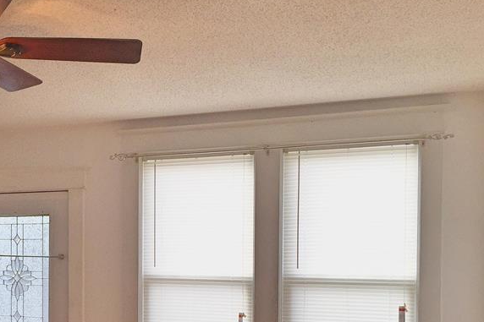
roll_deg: -0.4
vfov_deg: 24.5
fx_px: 726
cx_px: 92
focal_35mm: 54
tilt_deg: -0.2
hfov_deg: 35.6
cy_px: 274
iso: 32
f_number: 2.2
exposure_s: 1/253
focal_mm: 4.15
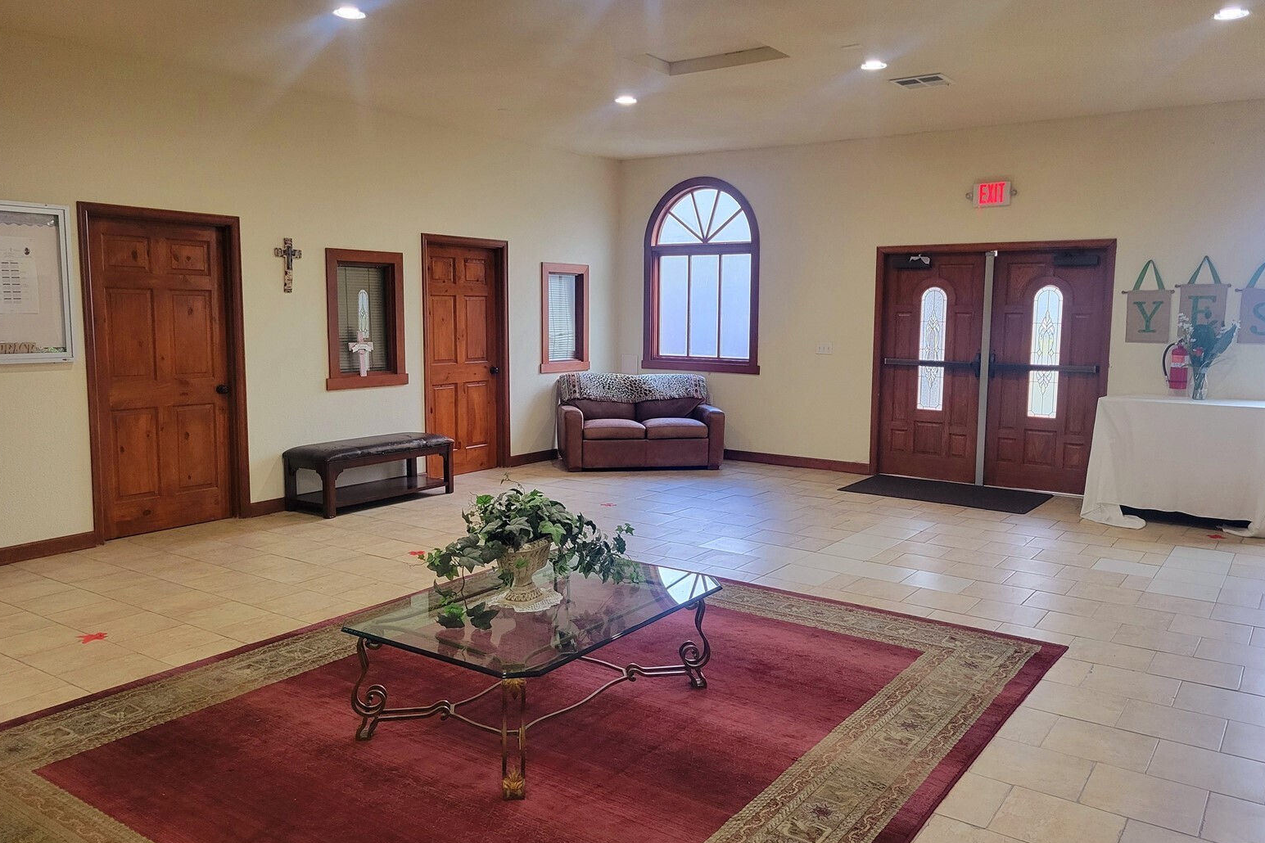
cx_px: 644
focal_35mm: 28
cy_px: 412
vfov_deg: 46.4
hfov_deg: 65.5
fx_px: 984
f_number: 1.8
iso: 250
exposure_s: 1/120
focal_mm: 5.4
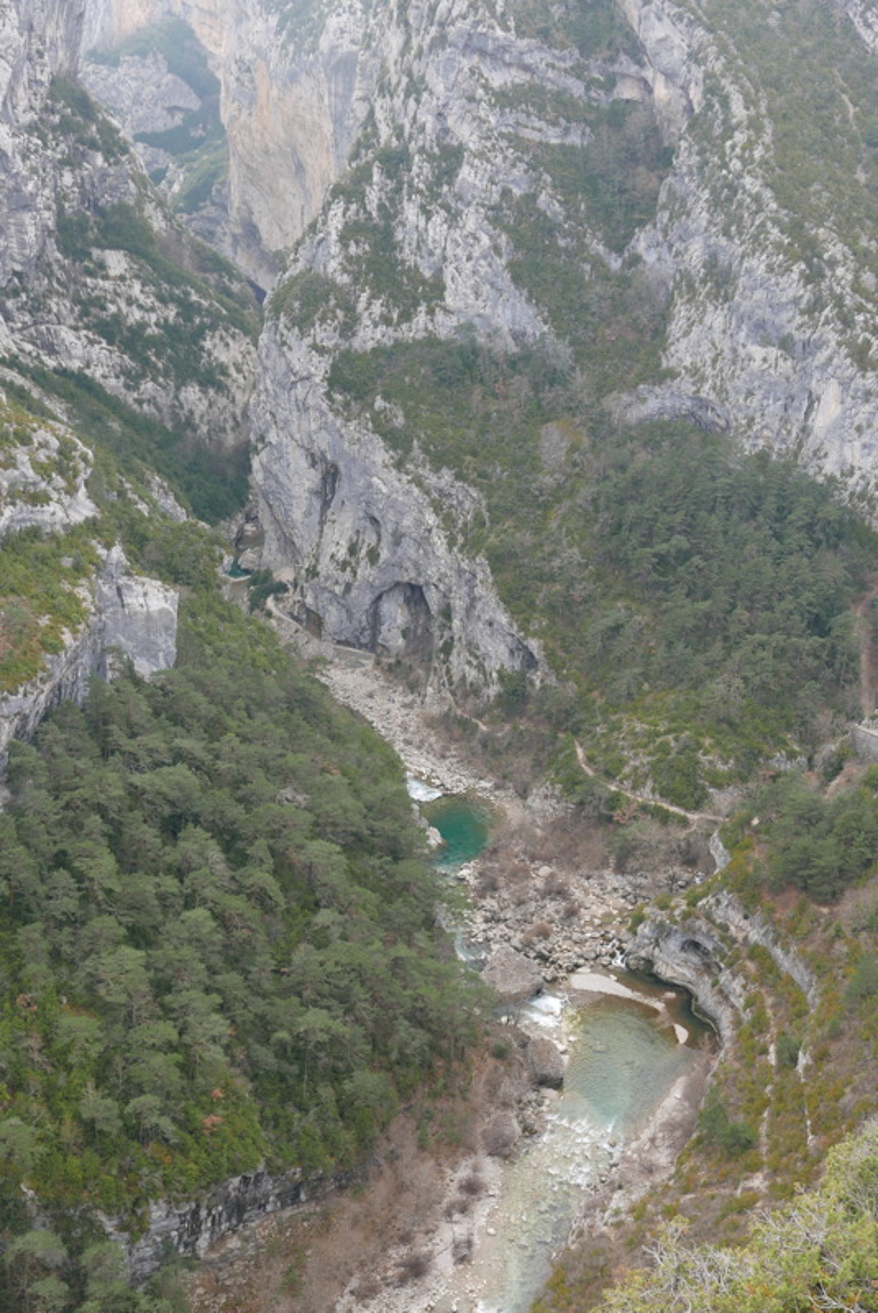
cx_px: 439
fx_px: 1789
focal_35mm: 49
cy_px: 656
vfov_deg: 40.3
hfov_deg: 27.6
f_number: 4.5
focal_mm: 22
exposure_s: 1/125
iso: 200
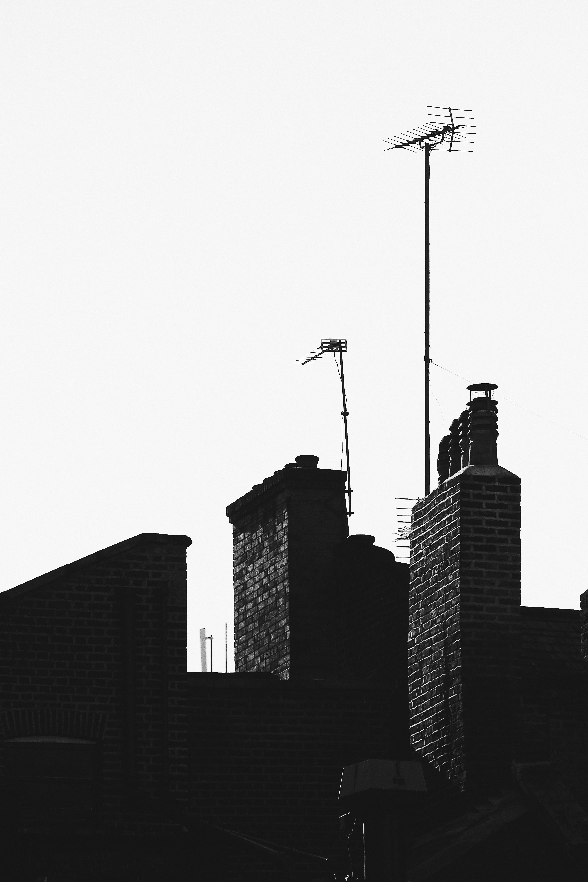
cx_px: 294
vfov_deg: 9.2
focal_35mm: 223
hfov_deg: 6.2
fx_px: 5463
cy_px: 441
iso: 400
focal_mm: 148.5
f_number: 4.5
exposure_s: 1/8000
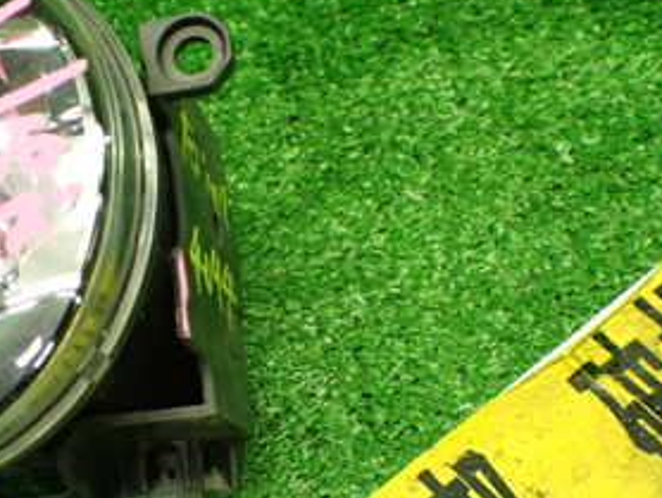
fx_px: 1321
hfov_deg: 28.0
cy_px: 386
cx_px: 238
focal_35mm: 69
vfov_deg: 21.1
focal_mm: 5.79
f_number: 2.4
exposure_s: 1/125
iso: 800
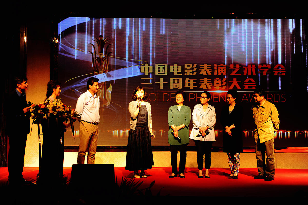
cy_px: 102
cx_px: 154
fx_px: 479
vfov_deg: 24.2
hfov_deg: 35.7
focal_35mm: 56
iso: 160
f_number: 2.8
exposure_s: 1/50
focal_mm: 56
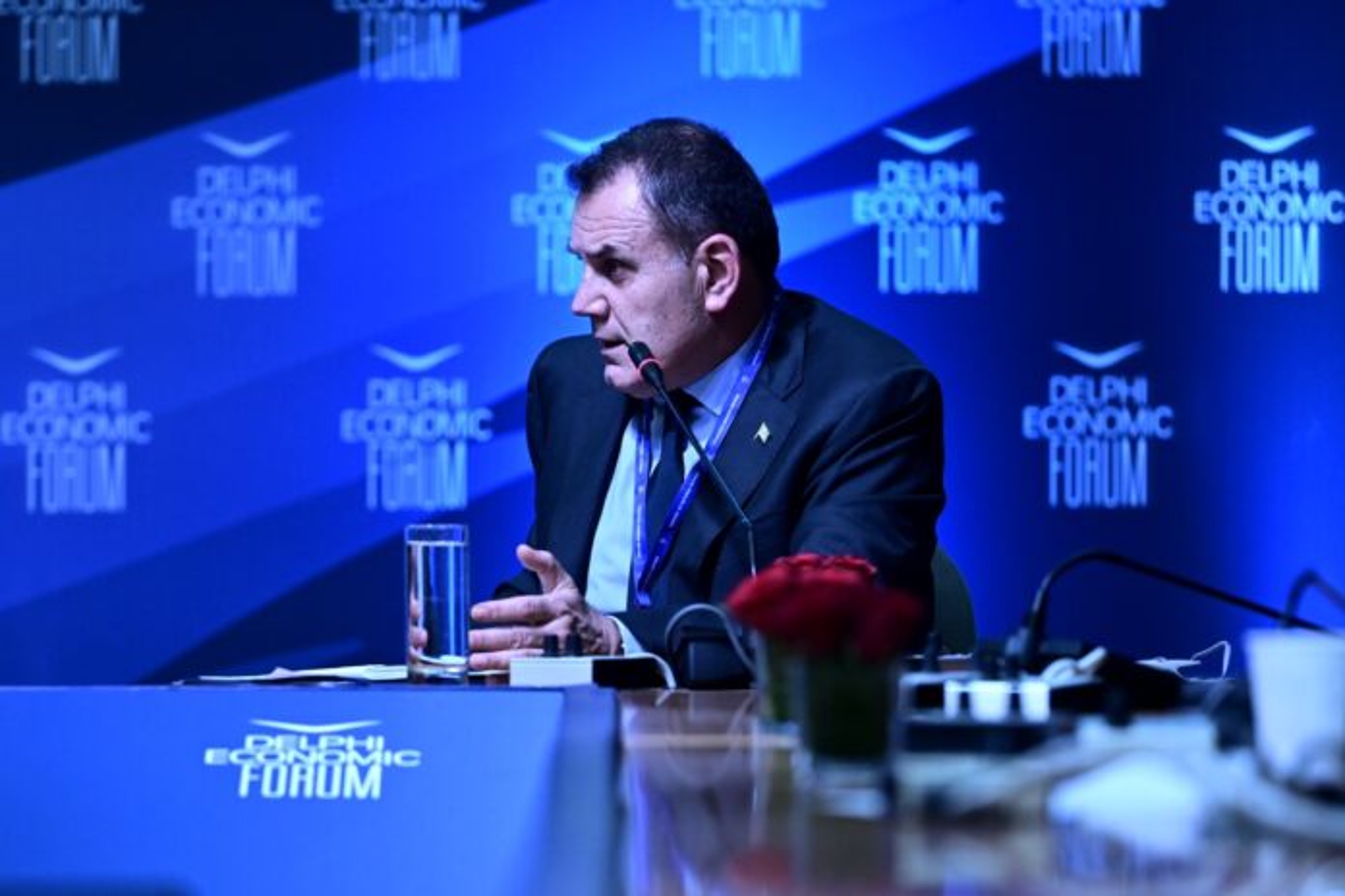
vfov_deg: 6.9
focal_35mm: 200
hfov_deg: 10.3
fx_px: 7472
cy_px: 448
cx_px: 672
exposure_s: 1/500
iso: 3200
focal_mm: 200
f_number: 4
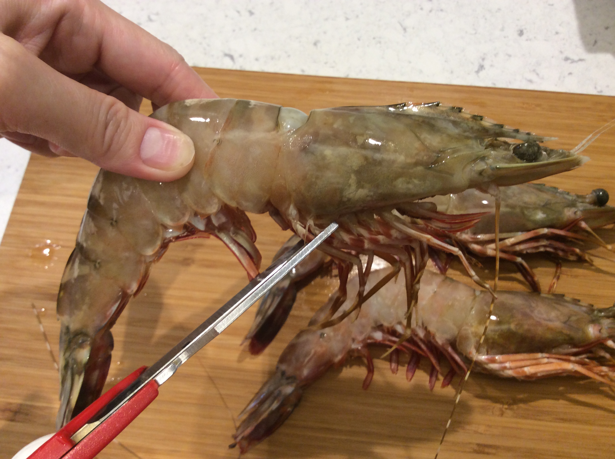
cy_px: 230
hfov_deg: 56.9
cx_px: 308
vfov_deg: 44.1
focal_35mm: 32
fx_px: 568
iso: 50
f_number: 2.4
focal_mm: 3.3
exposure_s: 1/25
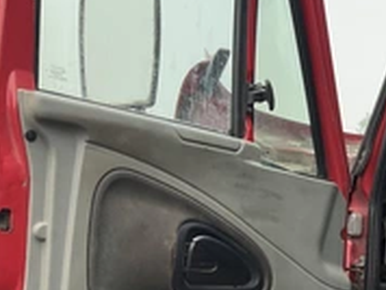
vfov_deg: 22.4
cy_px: 221
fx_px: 726
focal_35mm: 65
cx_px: 425
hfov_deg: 27.3
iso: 25
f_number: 1.8
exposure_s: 1/666
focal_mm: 3
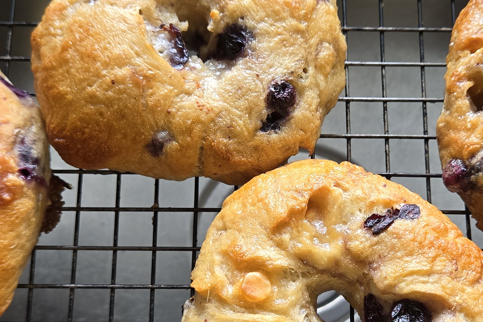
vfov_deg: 21.8
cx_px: 275
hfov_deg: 32.3
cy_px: 220
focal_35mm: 62
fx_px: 832
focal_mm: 5.4
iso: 160
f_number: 1.8
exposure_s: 1/120
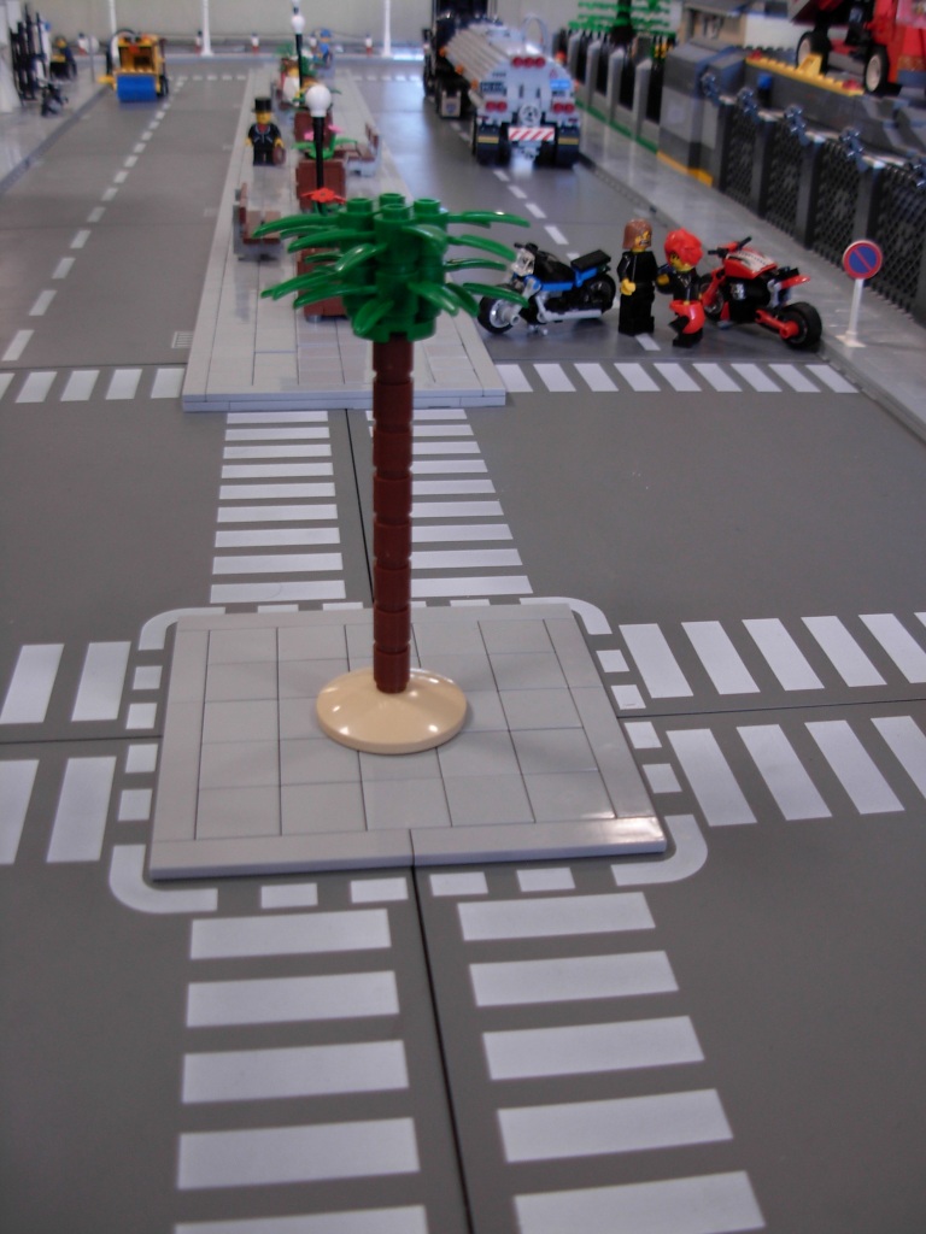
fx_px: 1355
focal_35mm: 38
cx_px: 463
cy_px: 617
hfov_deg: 37.7
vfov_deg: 49.0
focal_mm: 6.3
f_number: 2.9
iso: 79
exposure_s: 1/8.9
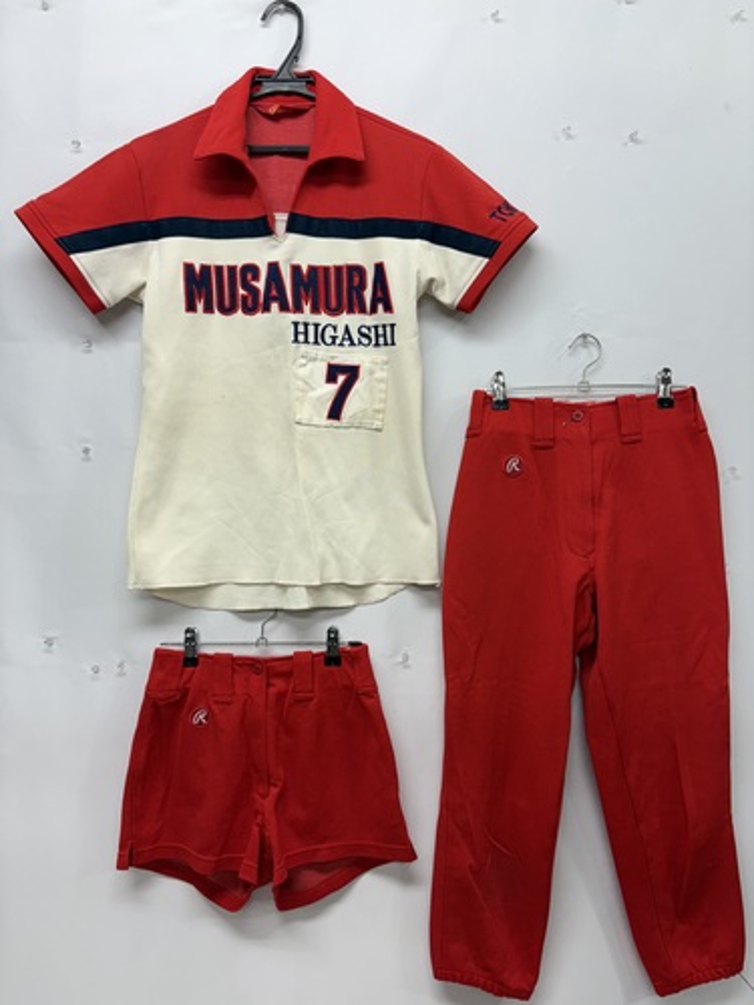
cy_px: 502
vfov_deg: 67.3
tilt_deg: -2.9
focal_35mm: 26
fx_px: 755
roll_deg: +0.6
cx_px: 377
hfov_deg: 53.1
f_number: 1.6
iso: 40
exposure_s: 1/100
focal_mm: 5.96
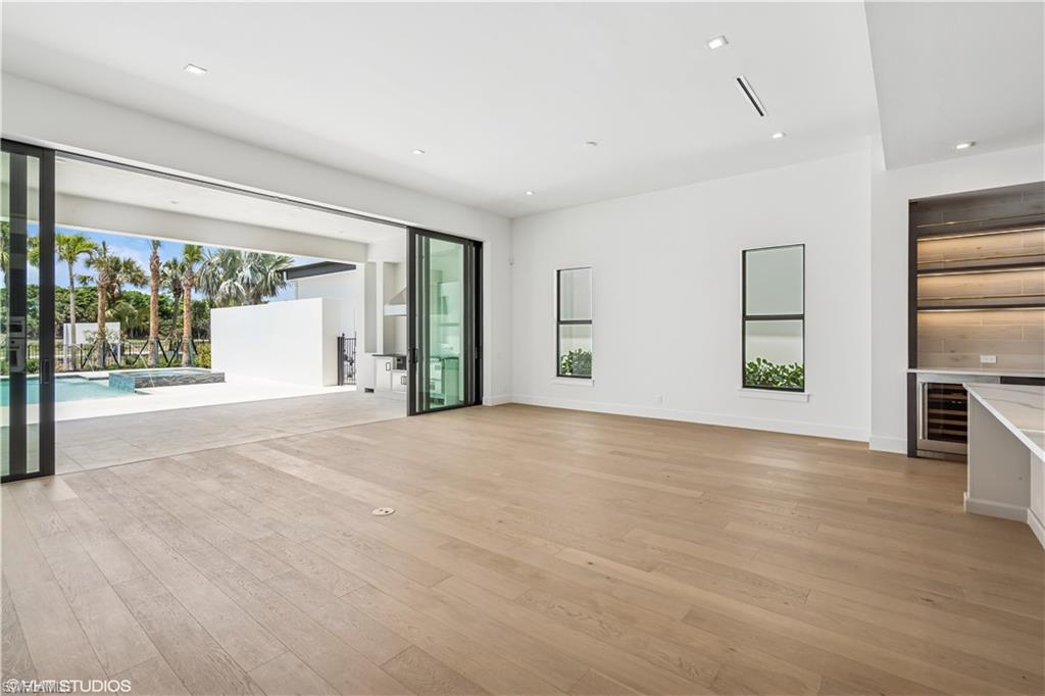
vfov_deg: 73.7
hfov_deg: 96.8
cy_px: 348
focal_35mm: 16
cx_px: 522
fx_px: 464
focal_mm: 16
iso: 200
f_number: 8
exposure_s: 1/160
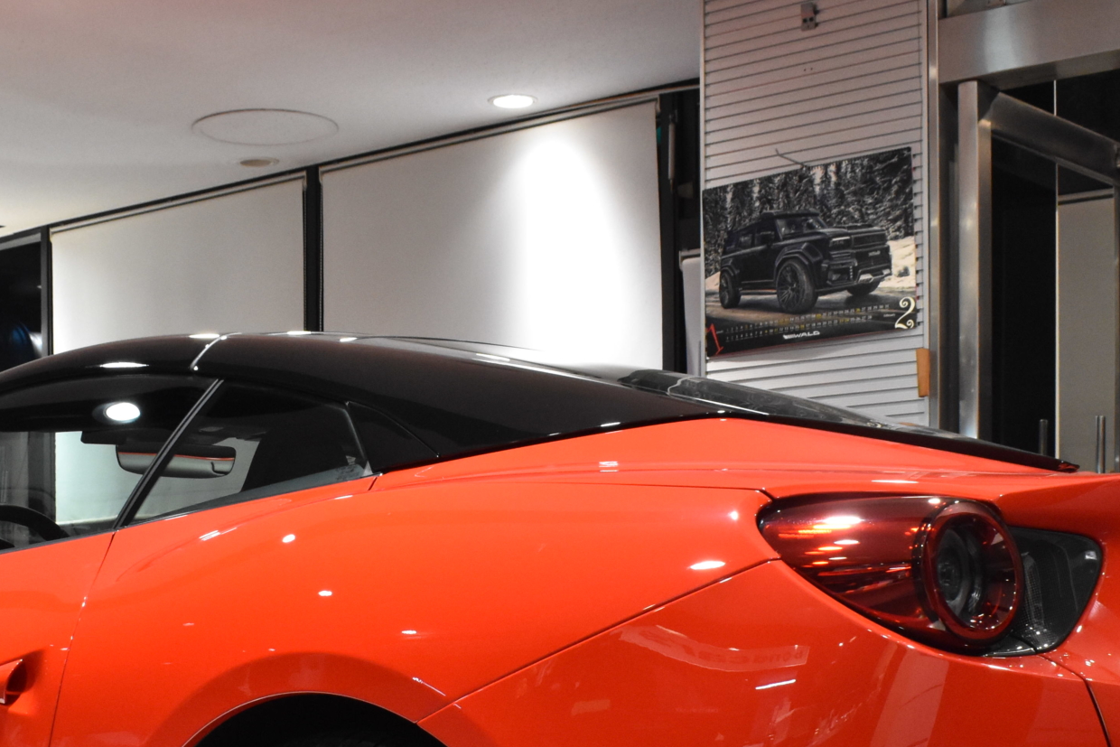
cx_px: 420
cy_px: 746
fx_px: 2023
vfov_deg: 20.3
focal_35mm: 65
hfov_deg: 30.8
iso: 2200
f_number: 8
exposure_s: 1/30
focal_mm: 21
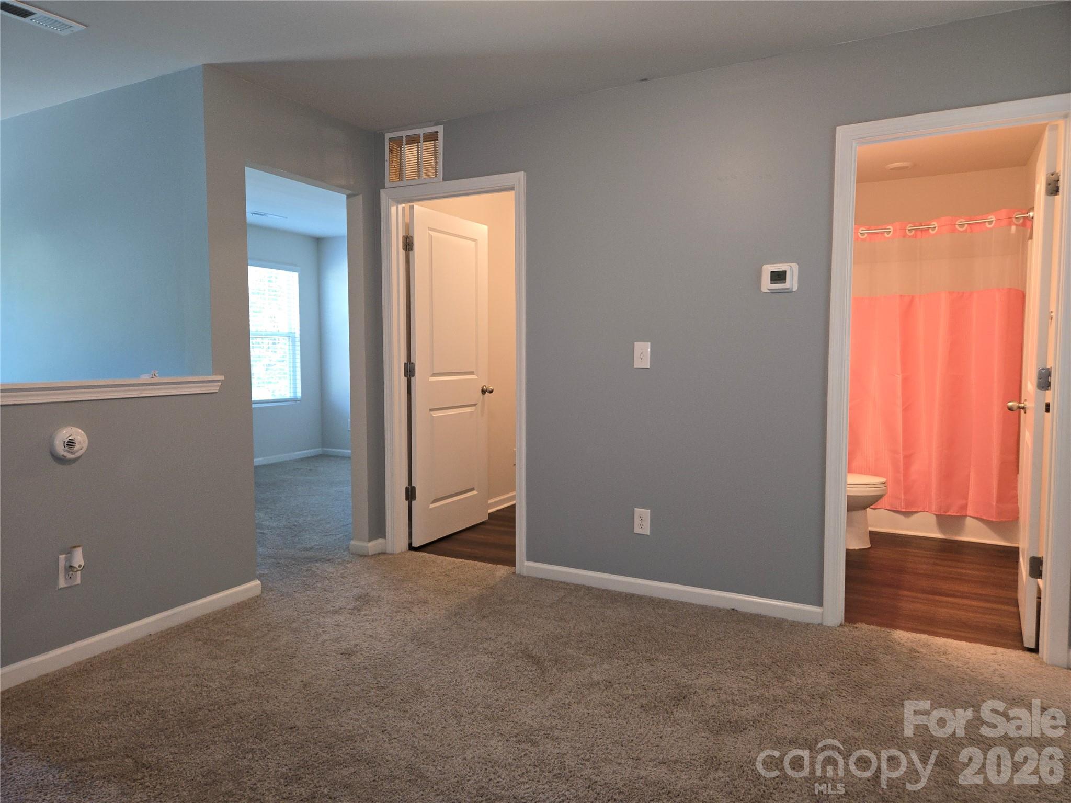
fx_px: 712
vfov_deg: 58.9
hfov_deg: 73.9
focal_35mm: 23
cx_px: 536
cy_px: 402
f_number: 1.8
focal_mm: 5.4
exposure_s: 1/40
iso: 100
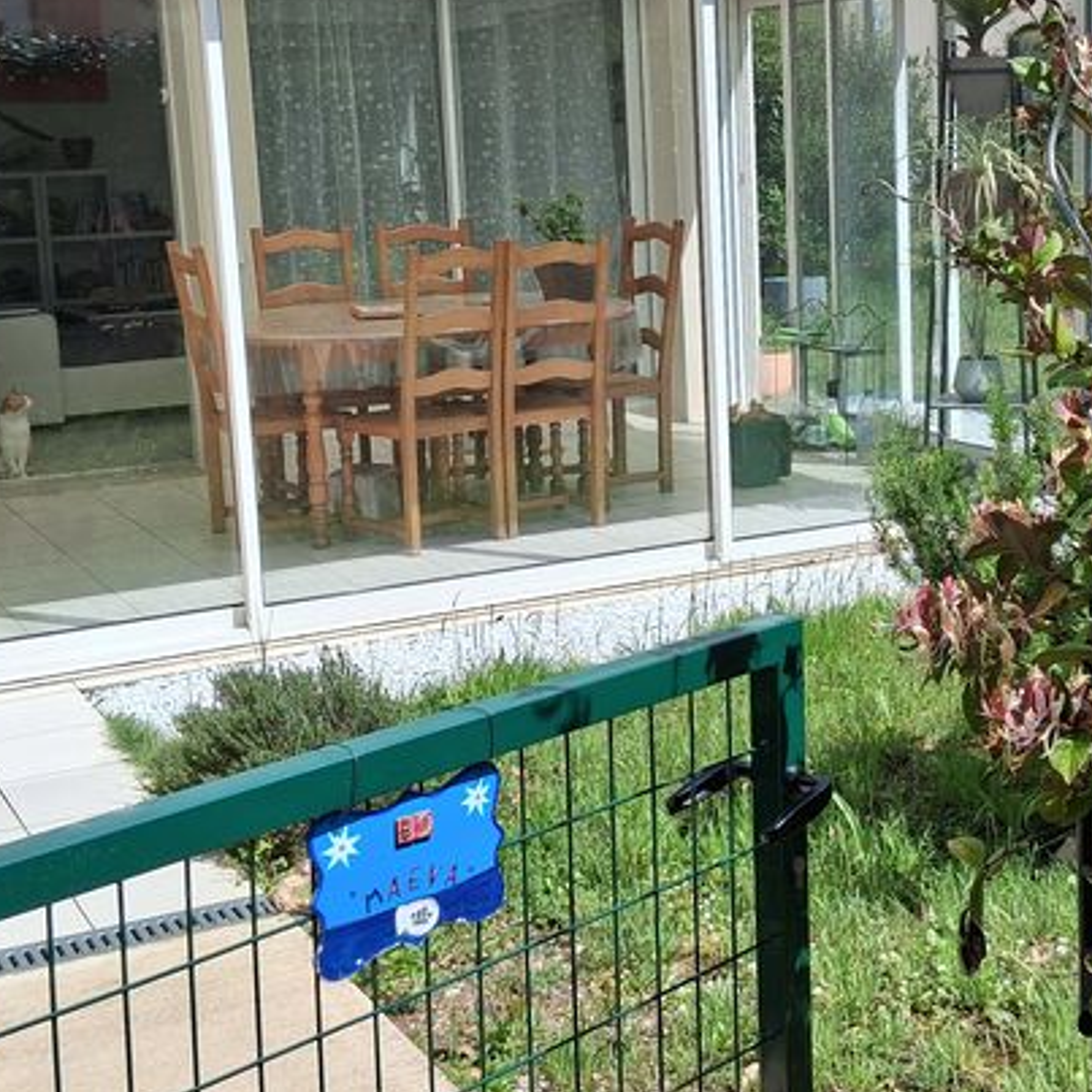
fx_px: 2034
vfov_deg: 30.0
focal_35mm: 57
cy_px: 434
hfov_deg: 29.9
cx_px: 710
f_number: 1.8
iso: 25
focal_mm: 3.98
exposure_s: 1/948
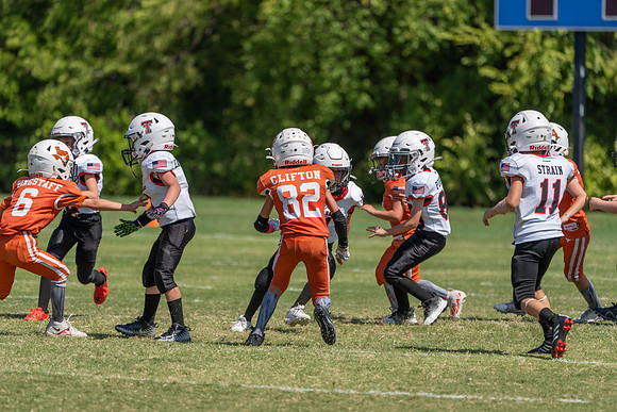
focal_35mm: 400
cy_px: 206
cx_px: 308
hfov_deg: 5.2
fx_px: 6857
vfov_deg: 3.4
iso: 160
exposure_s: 1/1000
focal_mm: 400
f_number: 5.6
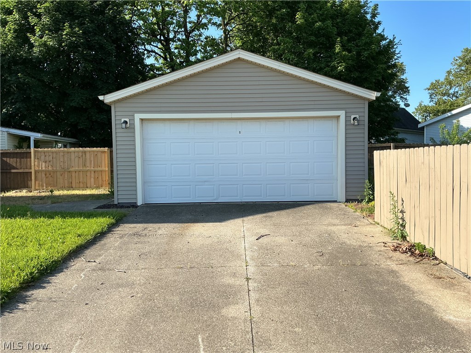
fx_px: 395
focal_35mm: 29
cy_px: 176
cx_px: 236
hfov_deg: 61.7
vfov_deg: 48.2
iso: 25
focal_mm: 3
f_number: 1.8
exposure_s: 1/1098
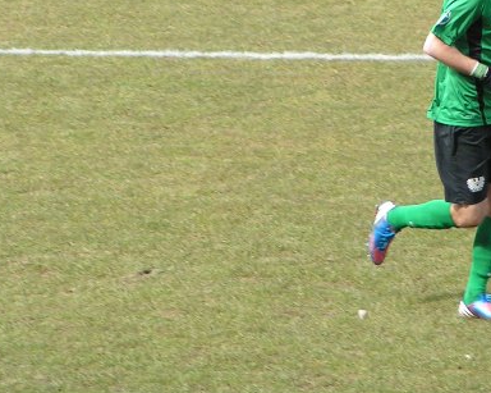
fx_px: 5317
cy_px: 92
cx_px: 395
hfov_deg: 5.3
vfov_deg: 4.2
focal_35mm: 366
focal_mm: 27.5
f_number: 4.5
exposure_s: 1/200
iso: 50
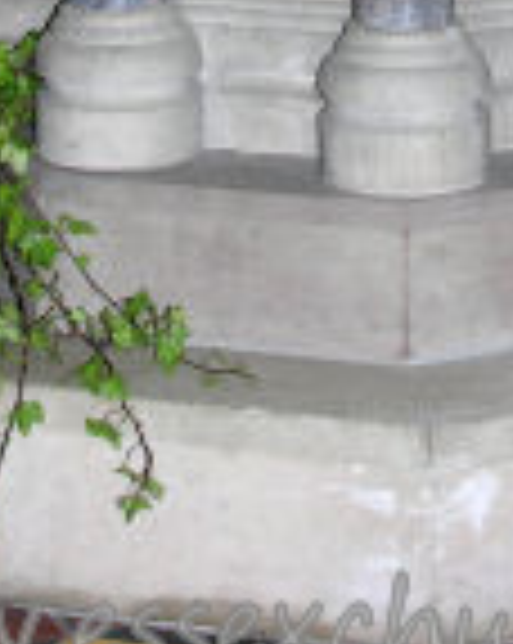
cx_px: 322
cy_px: -293
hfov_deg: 9.8
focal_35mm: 157
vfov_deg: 11.8
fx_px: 2986
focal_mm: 12.7
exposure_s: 1/60.1
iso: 55
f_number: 3.1
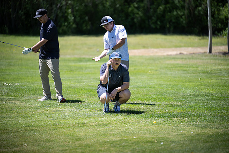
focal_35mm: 150
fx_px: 954
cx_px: 114
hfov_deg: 13.7
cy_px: 76
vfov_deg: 9.2
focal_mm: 150
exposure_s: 1/2500
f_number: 2.8
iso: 250
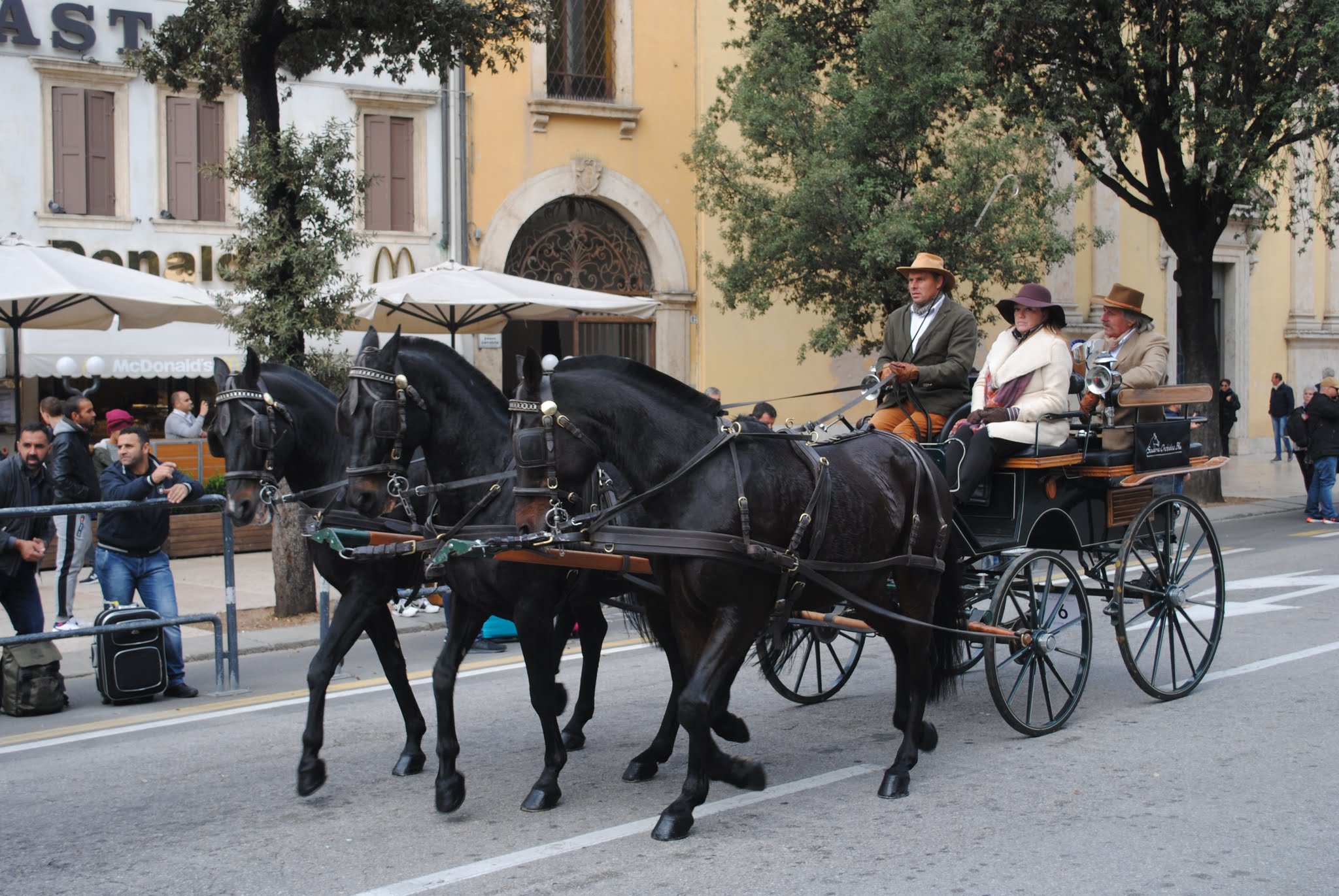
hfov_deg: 41.1
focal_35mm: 48
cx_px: 670
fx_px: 1787
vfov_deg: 28.2
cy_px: 448
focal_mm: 32
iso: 125
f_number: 5.6
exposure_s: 1/125
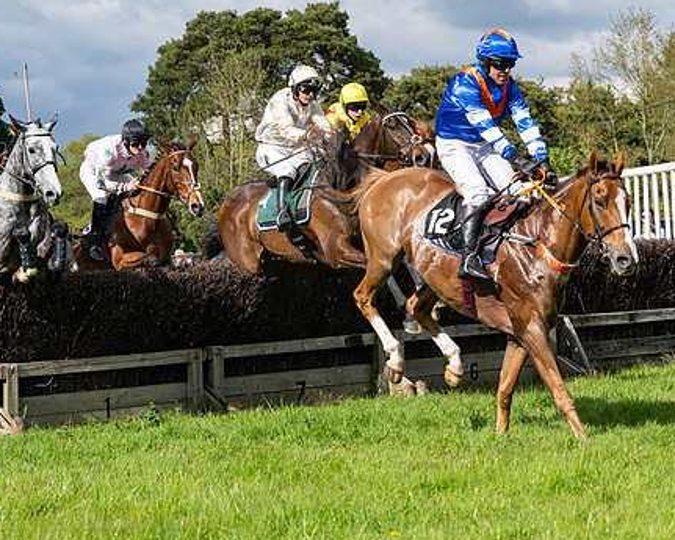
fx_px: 2238
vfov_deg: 13.8
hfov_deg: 17.1
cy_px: 270
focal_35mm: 112
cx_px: 256
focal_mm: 70
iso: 400
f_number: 5
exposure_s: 1/2500
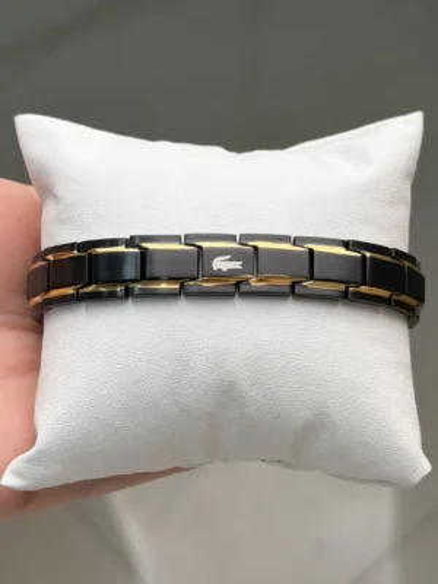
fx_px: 810
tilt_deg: -74.6
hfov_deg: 30.3
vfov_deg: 39.7
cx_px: 219
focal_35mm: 48
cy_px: 292
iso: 64
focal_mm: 6.76
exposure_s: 1/657
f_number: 1.78
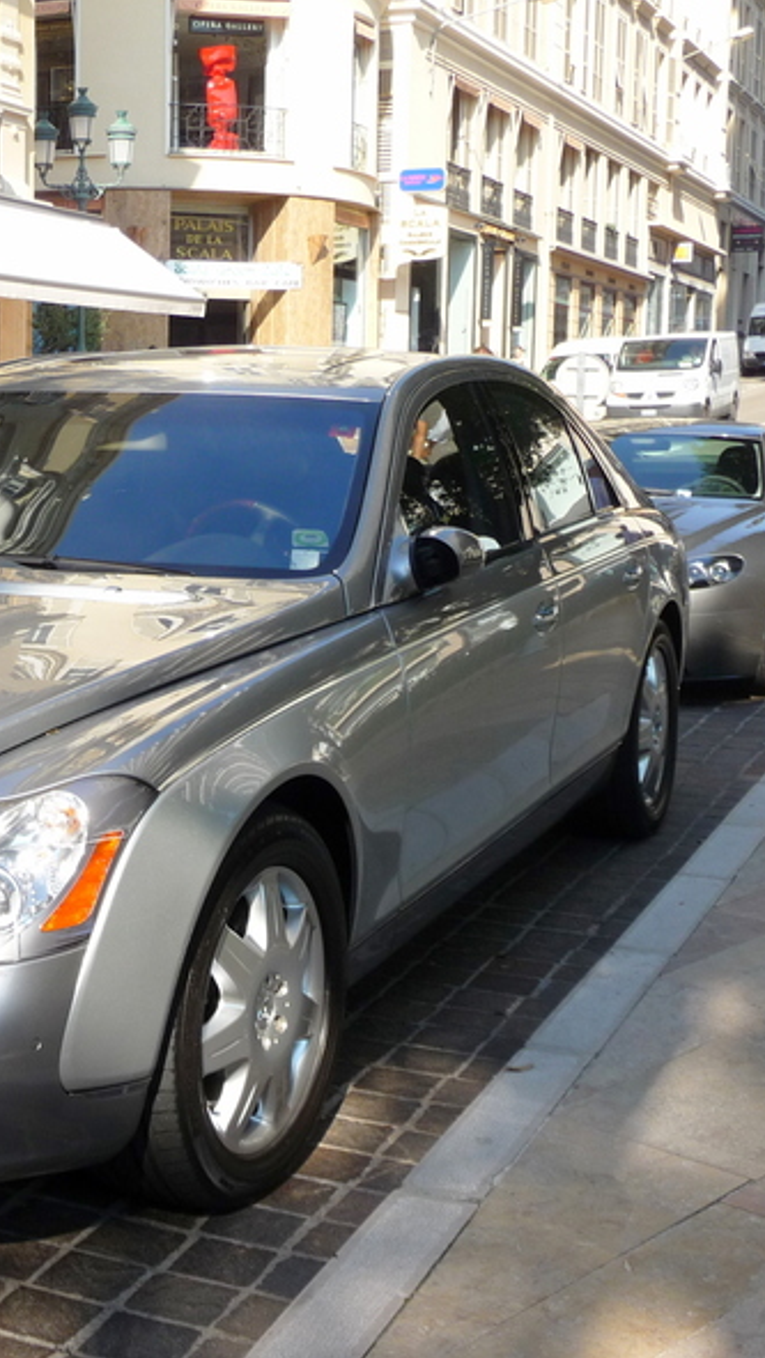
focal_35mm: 56
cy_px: 671
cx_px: 5
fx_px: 2017
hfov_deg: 20.8
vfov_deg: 37.2
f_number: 3.8
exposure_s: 1/320
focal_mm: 6.3
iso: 100
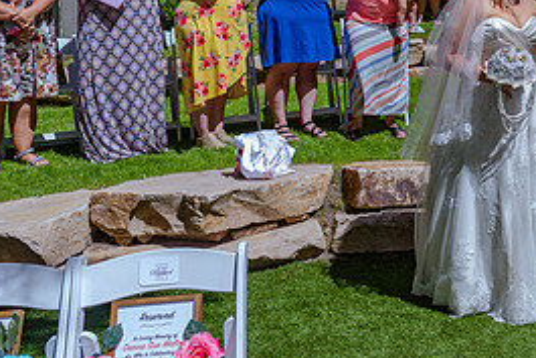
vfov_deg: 25.2
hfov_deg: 33.3
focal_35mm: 53
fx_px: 790
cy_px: 82
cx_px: 572
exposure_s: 1/500
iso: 160
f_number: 6.3
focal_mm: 24
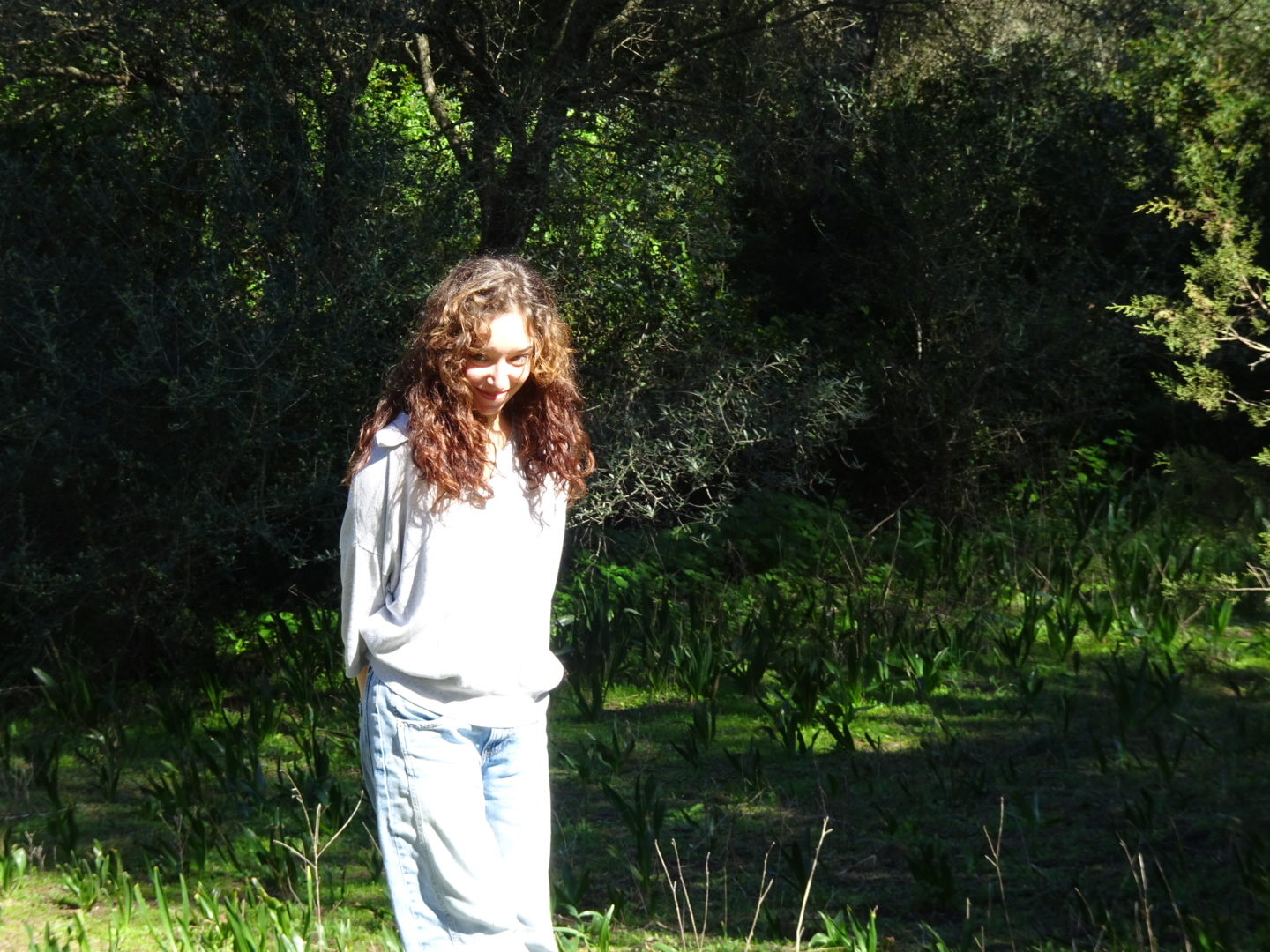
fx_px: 3669
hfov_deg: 19.6
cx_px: 635
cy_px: 476
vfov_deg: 14.8
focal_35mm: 100
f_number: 5
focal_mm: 17.01
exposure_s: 1/125
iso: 80
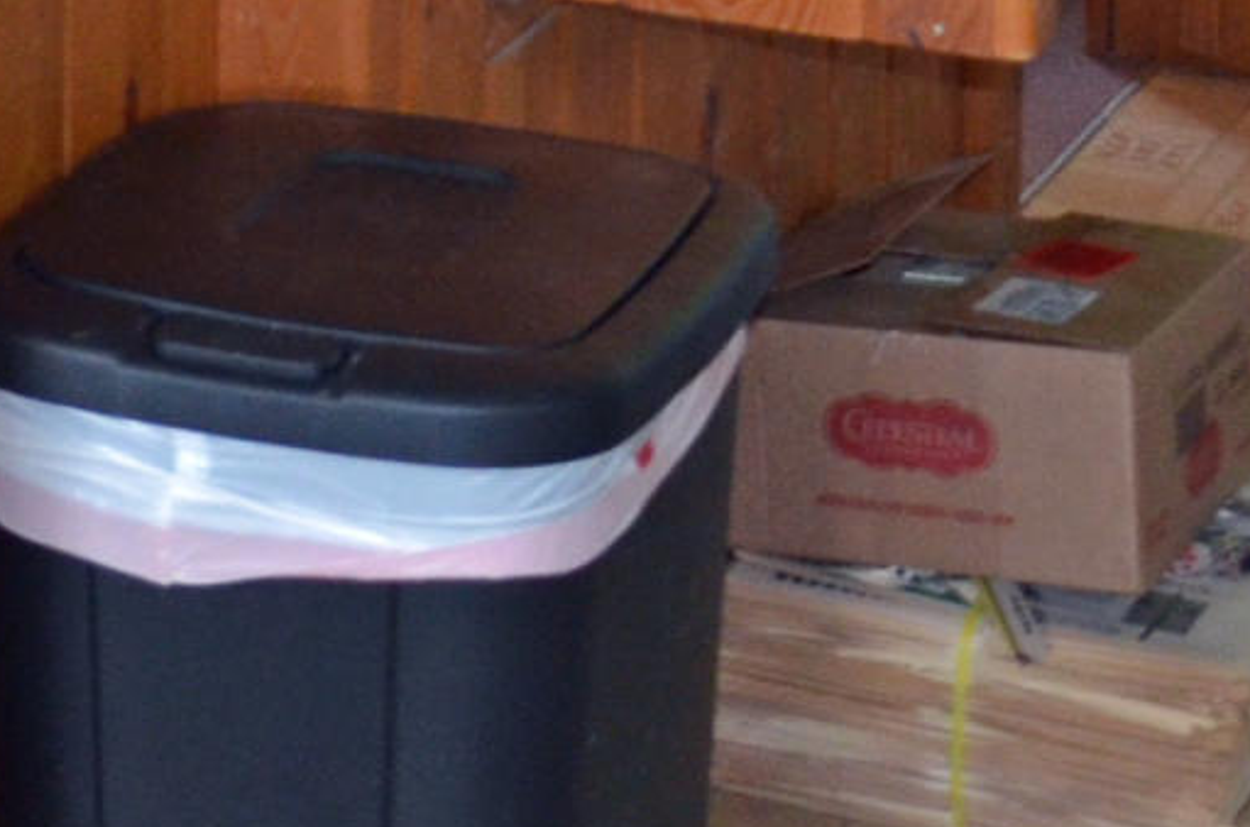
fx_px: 6405
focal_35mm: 185
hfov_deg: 10.2
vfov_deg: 6.9
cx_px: -1375
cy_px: -1271
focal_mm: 21
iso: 800
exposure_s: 1/60
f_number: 3.8
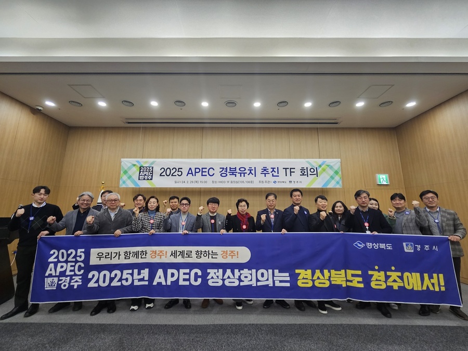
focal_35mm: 13
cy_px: 176
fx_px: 176
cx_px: 234
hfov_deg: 106.2
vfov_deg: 89.9
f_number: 2.2
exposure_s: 1/60
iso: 160
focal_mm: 2.2
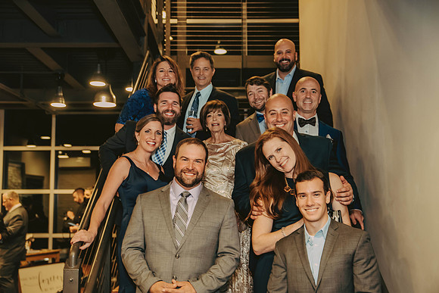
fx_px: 558
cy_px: 146
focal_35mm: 46
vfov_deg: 29.4
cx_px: 220
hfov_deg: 43.0
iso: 1250
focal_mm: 45
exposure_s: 1/60
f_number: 3.2
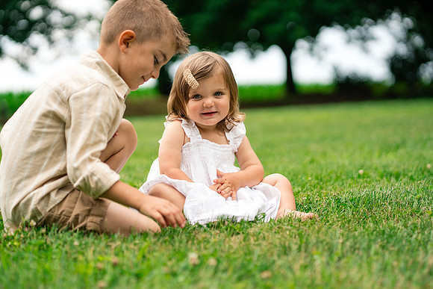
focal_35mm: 85
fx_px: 1023
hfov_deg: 23.9
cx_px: 216
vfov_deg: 16.1
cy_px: 144
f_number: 2.5
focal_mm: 85
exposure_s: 1/2500
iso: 400
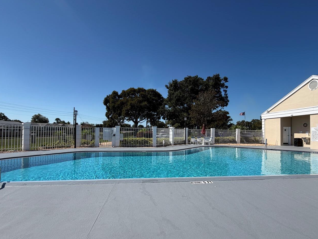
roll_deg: -0.9
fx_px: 165
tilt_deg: +1.5
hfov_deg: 87.7
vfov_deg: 71.5
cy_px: 128
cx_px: 166
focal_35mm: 18
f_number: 2.2
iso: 20
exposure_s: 1/1339
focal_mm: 2.22
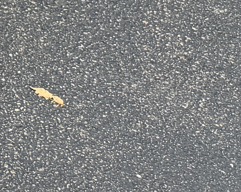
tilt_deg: -29.8
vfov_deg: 8.5
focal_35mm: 172
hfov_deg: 8.8
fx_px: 1227
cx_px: -535
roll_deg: -3.4
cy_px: -195
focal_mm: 6.76
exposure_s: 1/187
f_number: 1.78
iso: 64
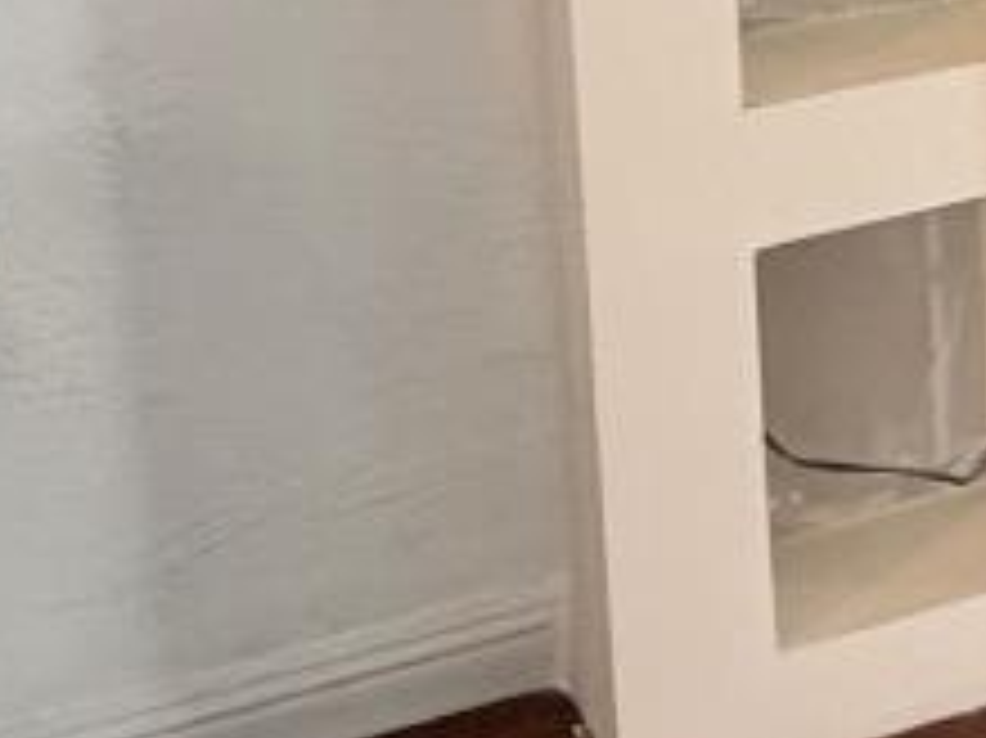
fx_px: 2733
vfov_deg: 14.1
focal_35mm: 96
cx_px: 2022
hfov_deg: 15.7
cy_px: -475
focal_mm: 2.22
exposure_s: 1/60
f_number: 2.2
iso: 320
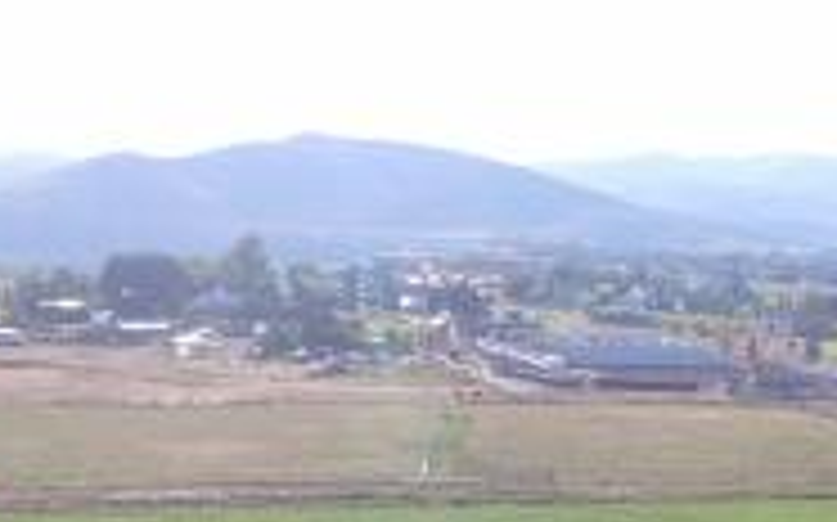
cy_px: 886
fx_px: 1664
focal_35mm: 73
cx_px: 518
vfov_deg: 15.7
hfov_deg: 28.1
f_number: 2.8
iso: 100
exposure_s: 1/482
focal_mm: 3.61
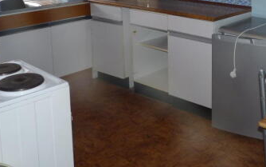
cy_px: 3
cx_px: 196
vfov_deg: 24.7
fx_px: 363
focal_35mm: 50
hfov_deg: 39.3
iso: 100
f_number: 2.8
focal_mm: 4.8
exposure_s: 1/30
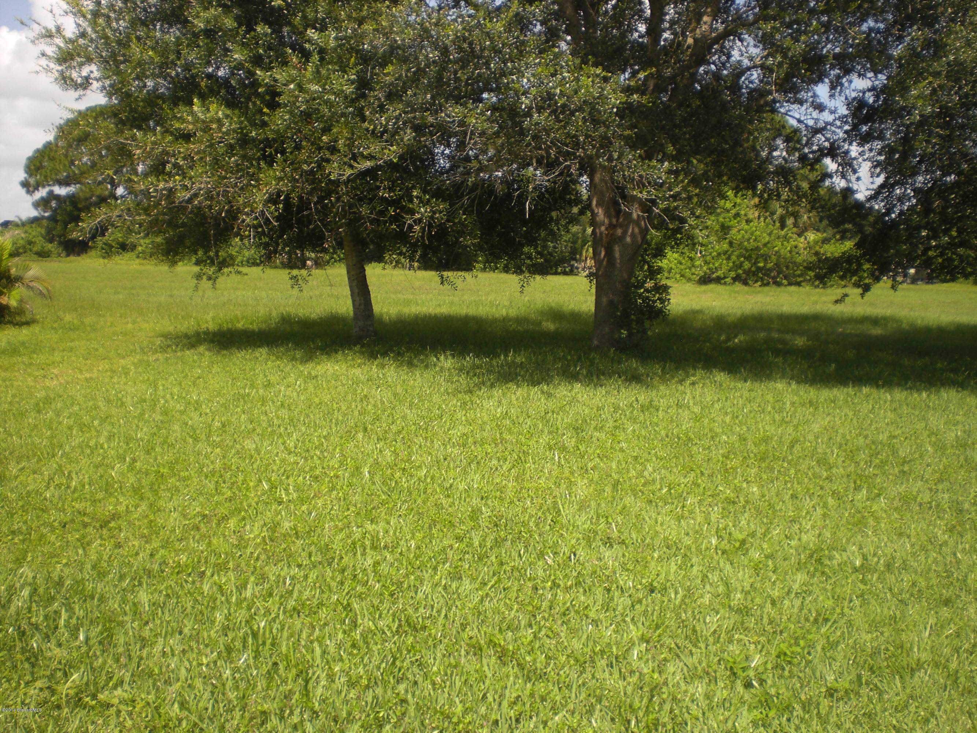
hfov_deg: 49.0
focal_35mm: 38
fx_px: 1072
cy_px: 366
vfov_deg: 37.7
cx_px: 488
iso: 50
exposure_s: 1/500
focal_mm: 6.3
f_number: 3.1
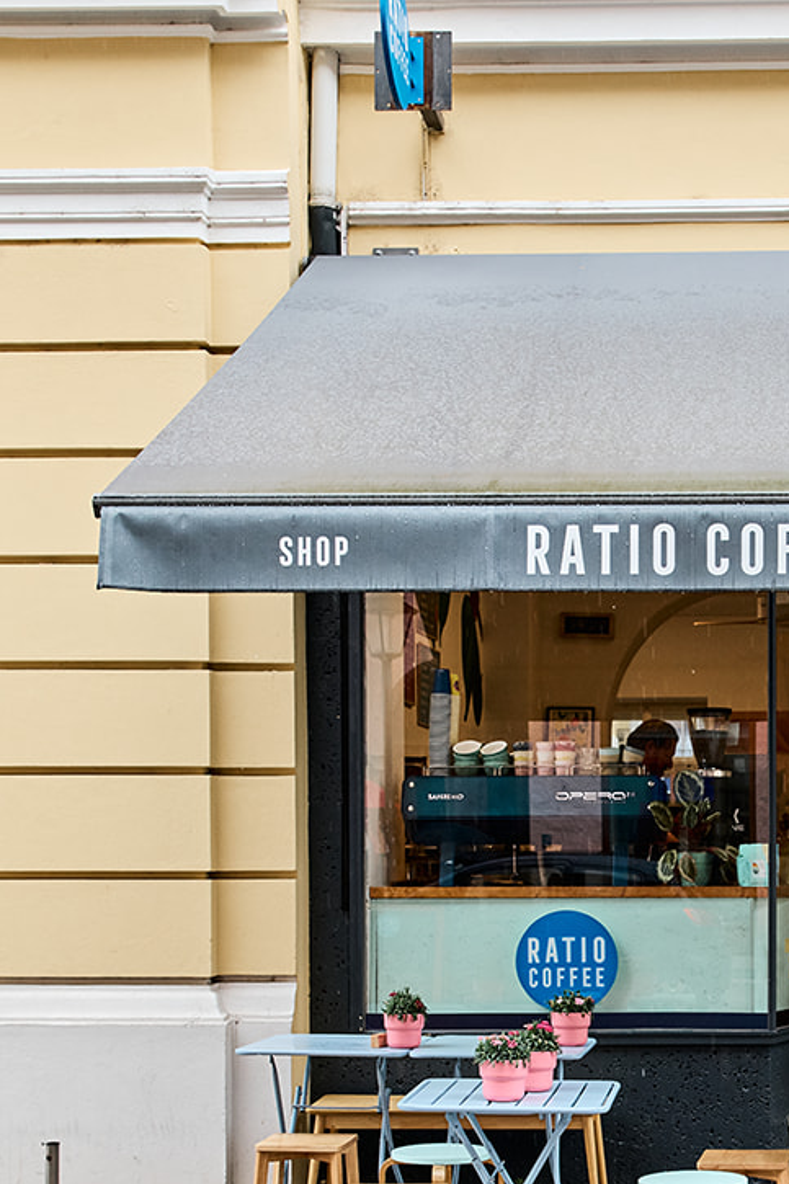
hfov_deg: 20.8
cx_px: 700
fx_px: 2105
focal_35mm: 64
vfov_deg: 30.8
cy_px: 911
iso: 800
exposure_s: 1/250
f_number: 4.5
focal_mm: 29
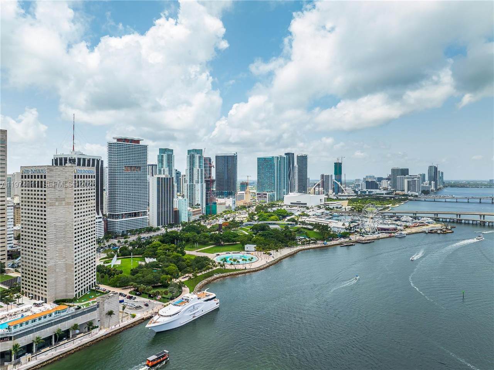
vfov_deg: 56.8
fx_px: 342
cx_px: 247
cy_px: 185
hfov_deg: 71.6
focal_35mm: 24
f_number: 4
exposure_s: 1/200
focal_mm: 12.29
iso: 100
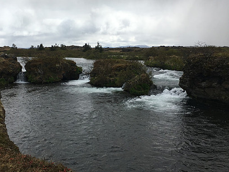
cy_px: 63
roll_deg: +0.5
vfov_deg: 35.0
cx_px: 87
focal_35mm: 41
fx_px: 271
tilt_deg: -0.5
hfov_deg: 45.4
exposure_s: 1/1832
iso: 25
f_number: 2.2
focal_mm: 4.15
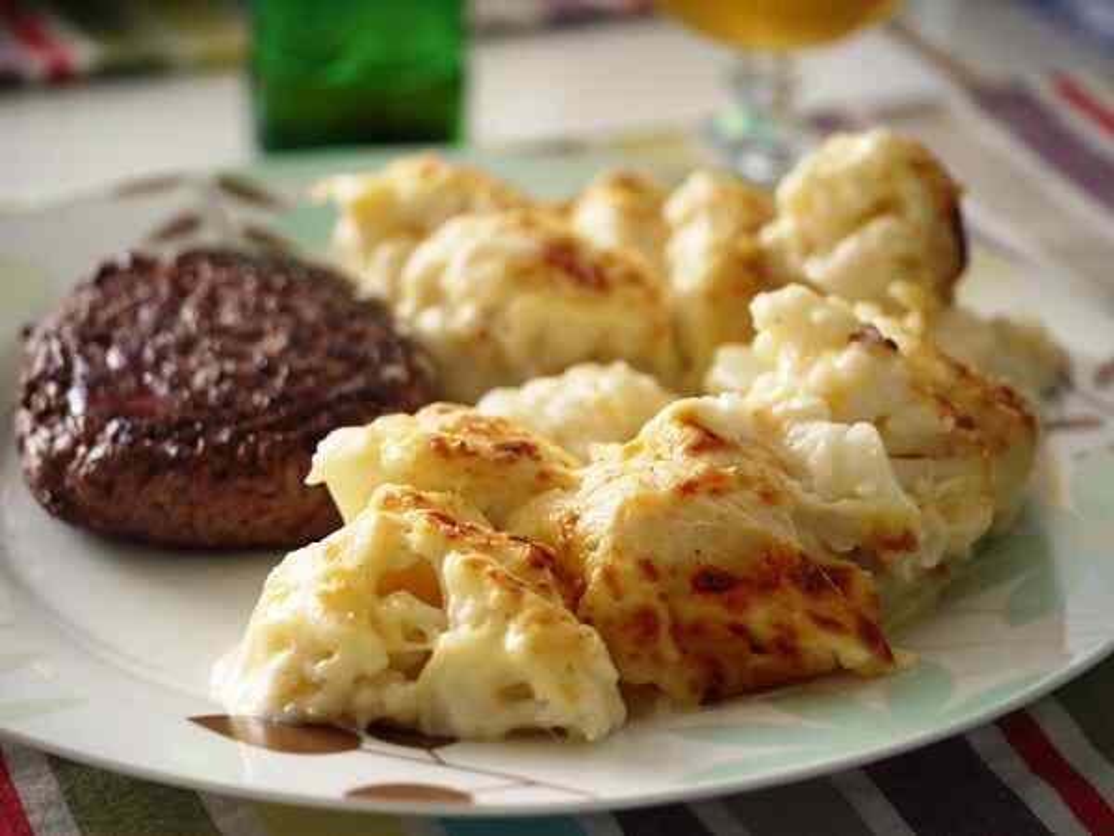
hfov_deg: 21.8
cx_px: 557
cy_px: 418
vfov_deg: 16.4
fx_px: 2896
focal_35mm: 90
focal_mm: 45
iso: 125
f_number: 2.8
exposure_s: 1/60
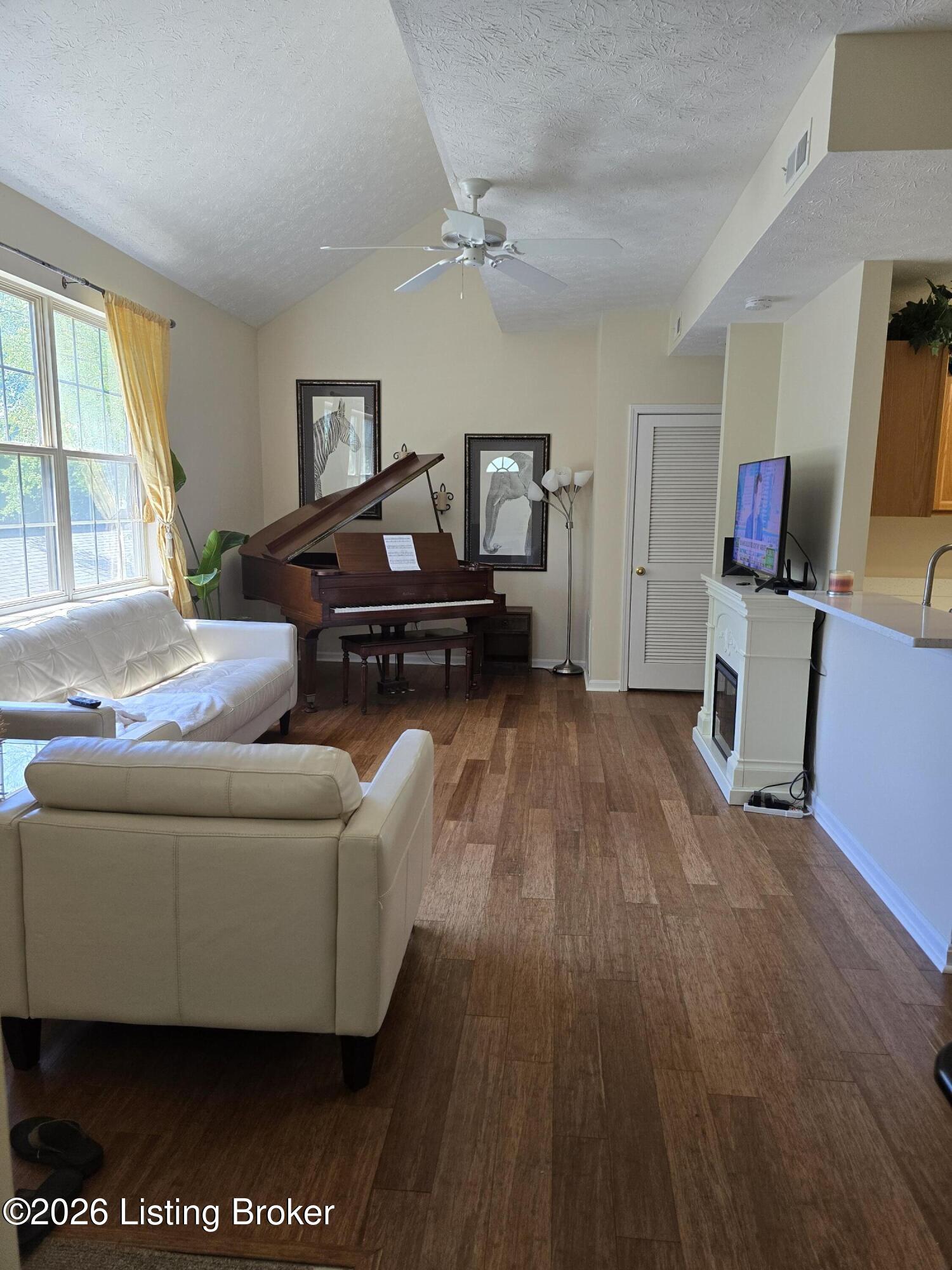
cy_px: 635
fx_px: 843
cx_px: 476
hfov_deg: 58.9
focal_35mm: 23
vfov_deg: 73.9
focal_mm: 6.3
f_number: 1.7
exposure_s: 1/120
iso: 200
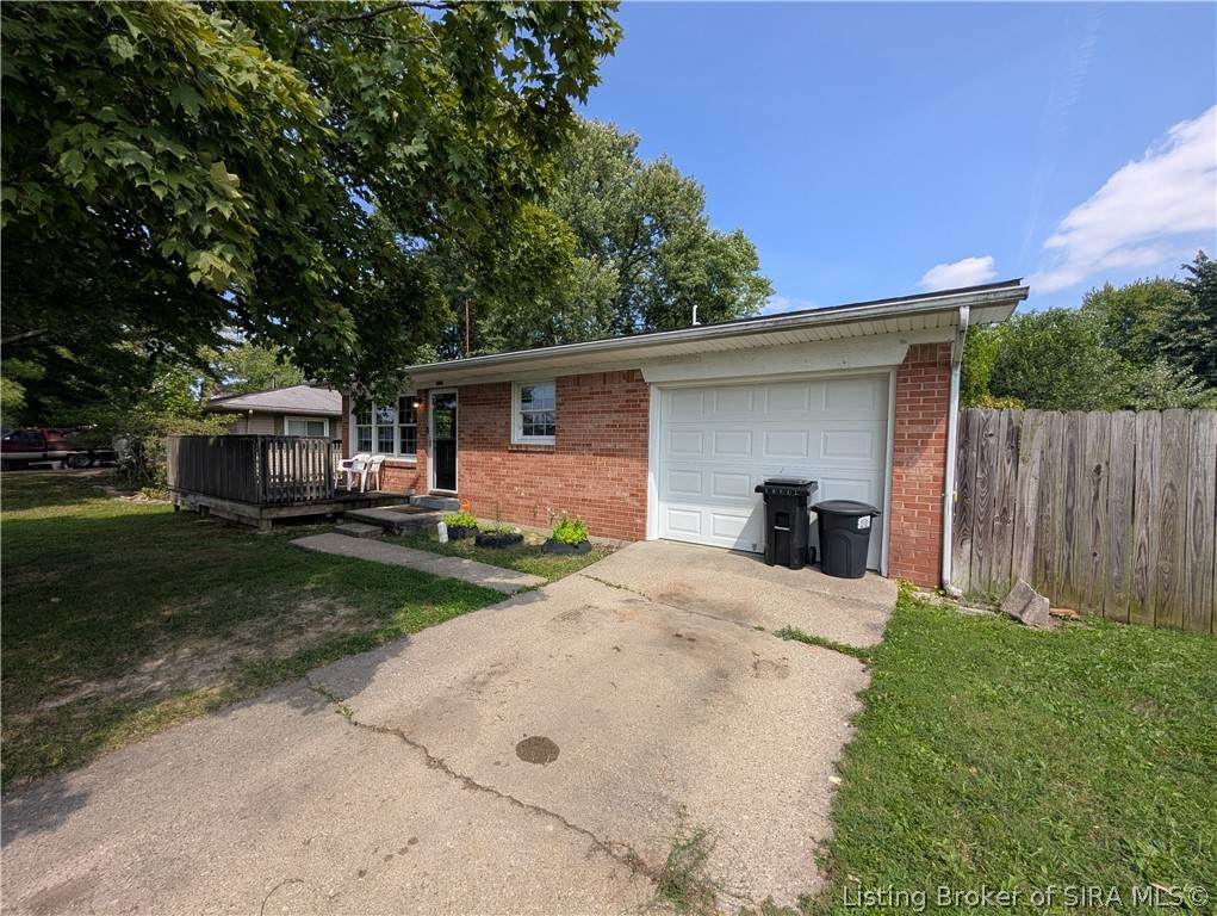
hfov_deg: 110.5
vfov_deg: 94.6
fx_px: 422
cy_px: 458
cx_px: 608
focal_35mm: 12
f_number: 1.7
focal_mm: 2.02
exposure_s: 1/2016
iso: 54
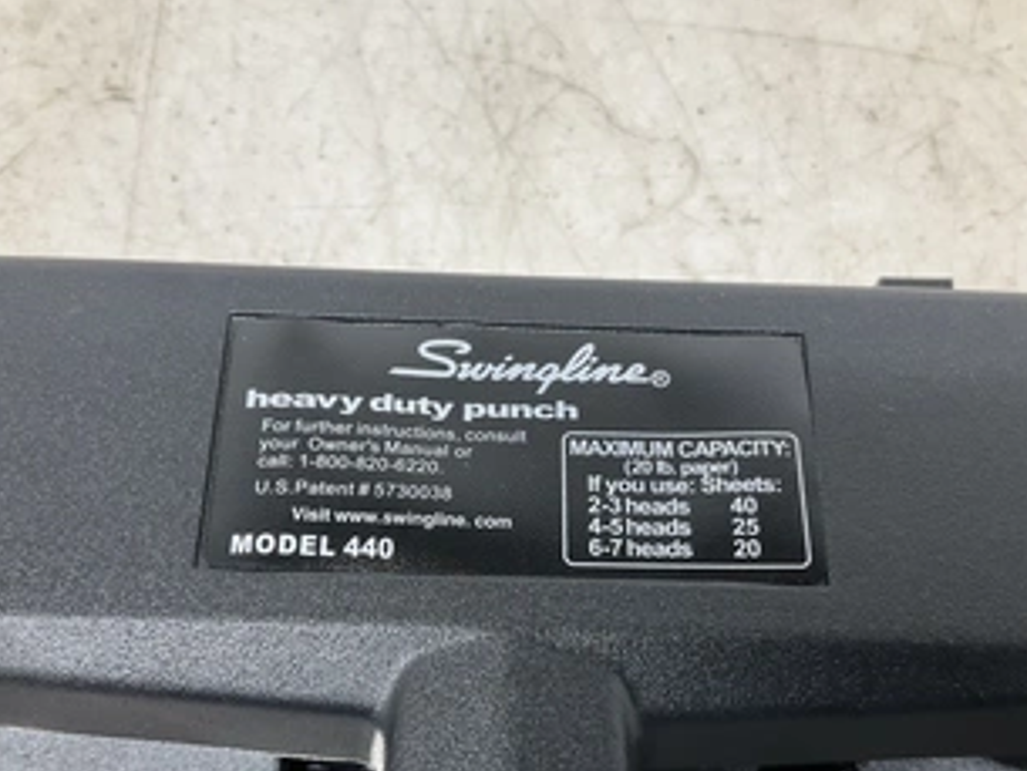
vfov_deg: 37.4
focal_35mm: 38
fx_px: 1128
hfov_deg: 49.0
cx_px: 508
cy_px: 498
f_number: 1.8
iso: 40
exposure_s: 1/60
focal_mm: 3
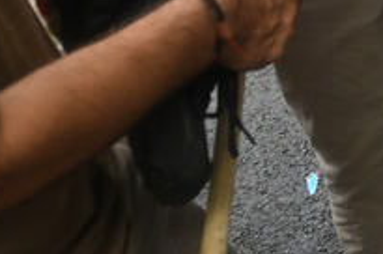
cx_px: 781
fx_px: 1275
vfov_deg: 10.2
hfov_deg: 14.2
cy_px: -320
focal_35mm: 120
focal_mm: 24
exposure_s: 1/320
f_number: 4
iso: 1000
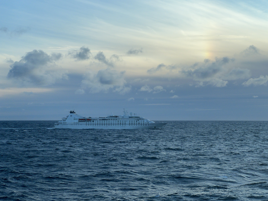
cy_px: 100
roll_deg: +0.7
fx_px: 596
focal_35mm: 77
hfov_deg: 25.3
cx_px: 134
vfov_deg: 19.1
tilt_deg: +4.0
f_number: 2.8
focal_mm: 9
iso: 32
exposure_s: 1/483
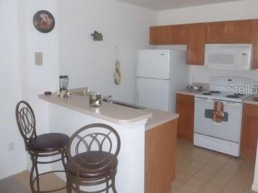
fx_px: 231
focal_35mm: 31
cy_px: 89
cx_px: 134
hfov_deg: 58.3
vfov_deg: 45.4
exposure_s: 1/60
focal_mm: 4.6
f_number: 3.2
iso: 400
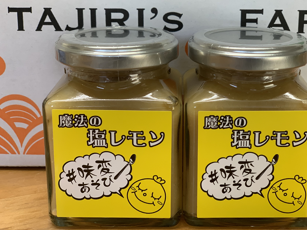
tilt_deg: -15.9
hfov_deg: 30.6
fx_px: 559
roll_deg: -1.5
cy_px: 91
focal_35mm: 63
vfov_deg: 23.2
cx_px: 185
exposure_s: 1/122
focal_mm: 6
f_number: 2.4
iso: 100
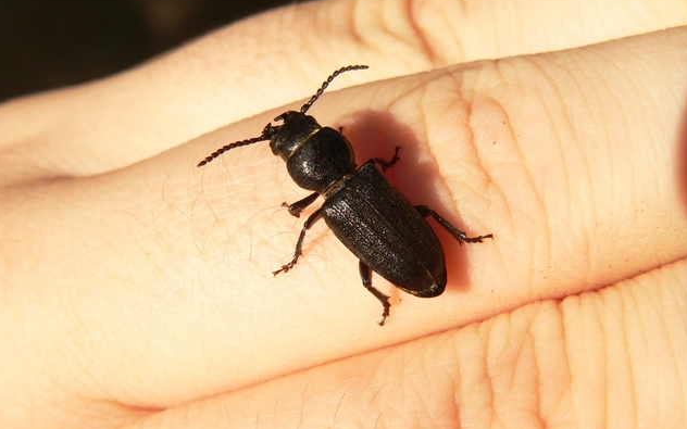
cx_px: 344
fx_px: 1910
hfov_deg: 20.4
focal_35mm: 102
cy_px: 192
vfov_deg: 12.8
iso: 100
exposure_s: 1/400
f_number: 5.6
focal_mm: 15.8
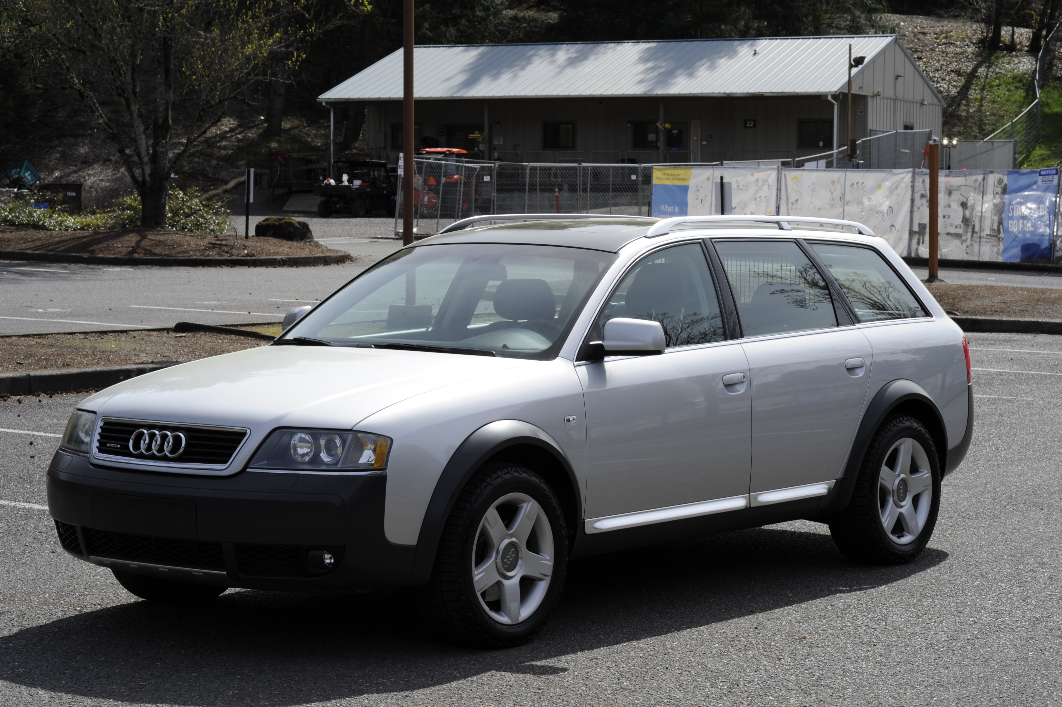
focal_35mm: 85
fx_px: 2506
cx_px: 531
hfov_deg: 23.9
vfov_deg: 16.1
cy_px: 354
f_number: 16
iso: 200
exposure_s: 1/125
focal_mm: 85
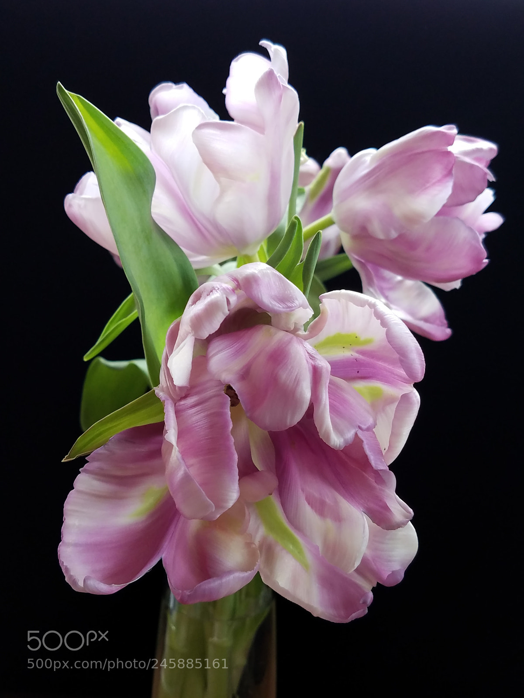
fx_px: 525
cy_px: 349
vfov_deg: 67.3
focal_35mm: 26
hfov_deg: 53.1
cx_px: 262
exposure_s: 1/60
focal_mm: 4.2
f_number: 1.7
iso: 64
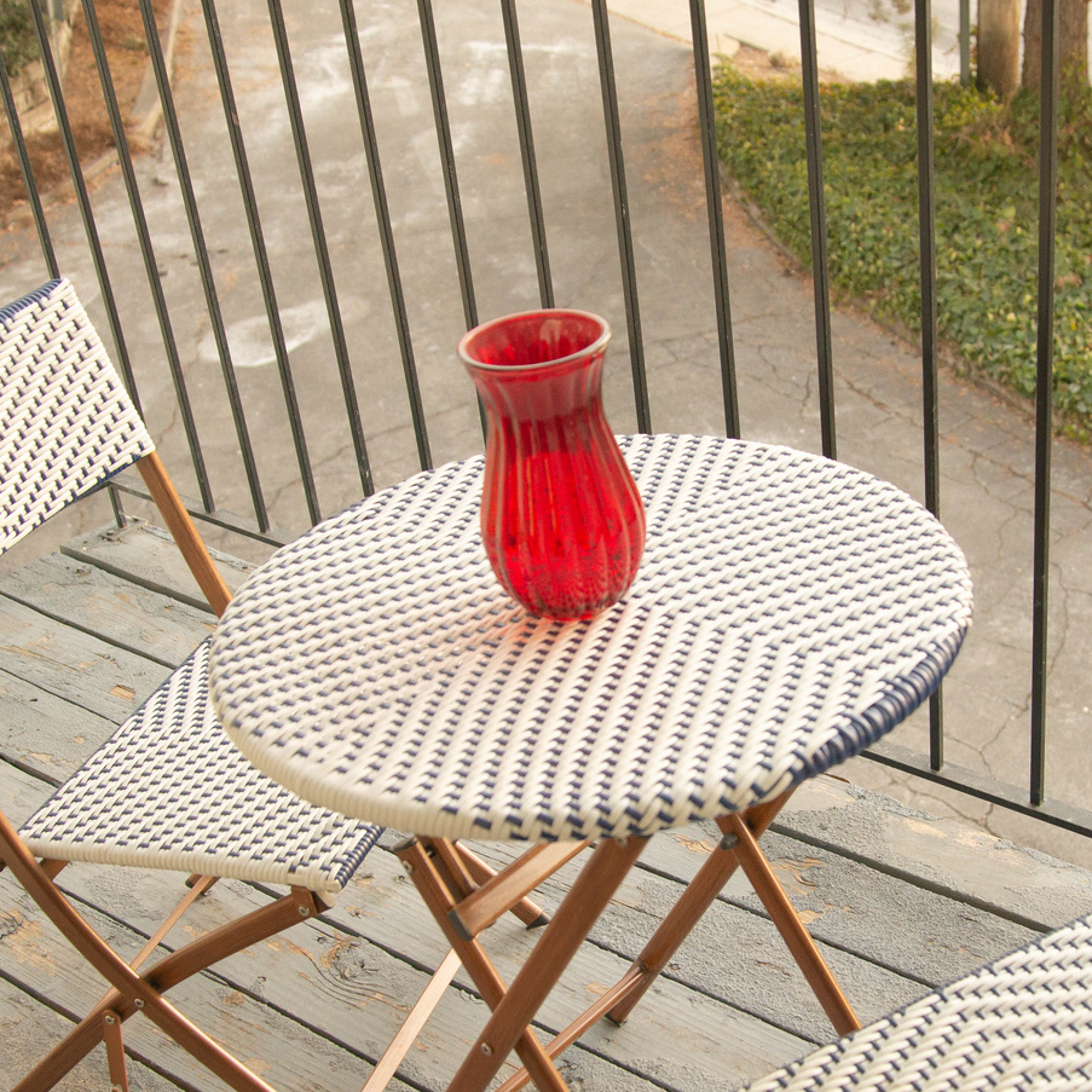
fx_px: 1927
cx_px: 687
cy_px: 665
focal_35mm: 54
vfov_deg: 31.5
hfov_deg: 31.5
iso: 560
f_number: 4
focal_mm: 28
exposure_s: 1/100
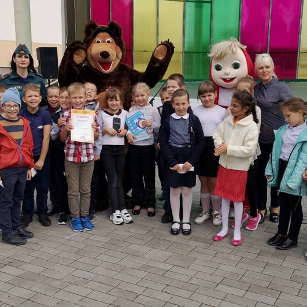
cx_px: 156
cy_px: 151
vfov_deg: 36.8
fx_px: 462
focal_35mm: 46
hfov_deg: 36.8
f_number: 1.8
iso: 50
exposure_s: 1/1724
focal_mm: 3.95
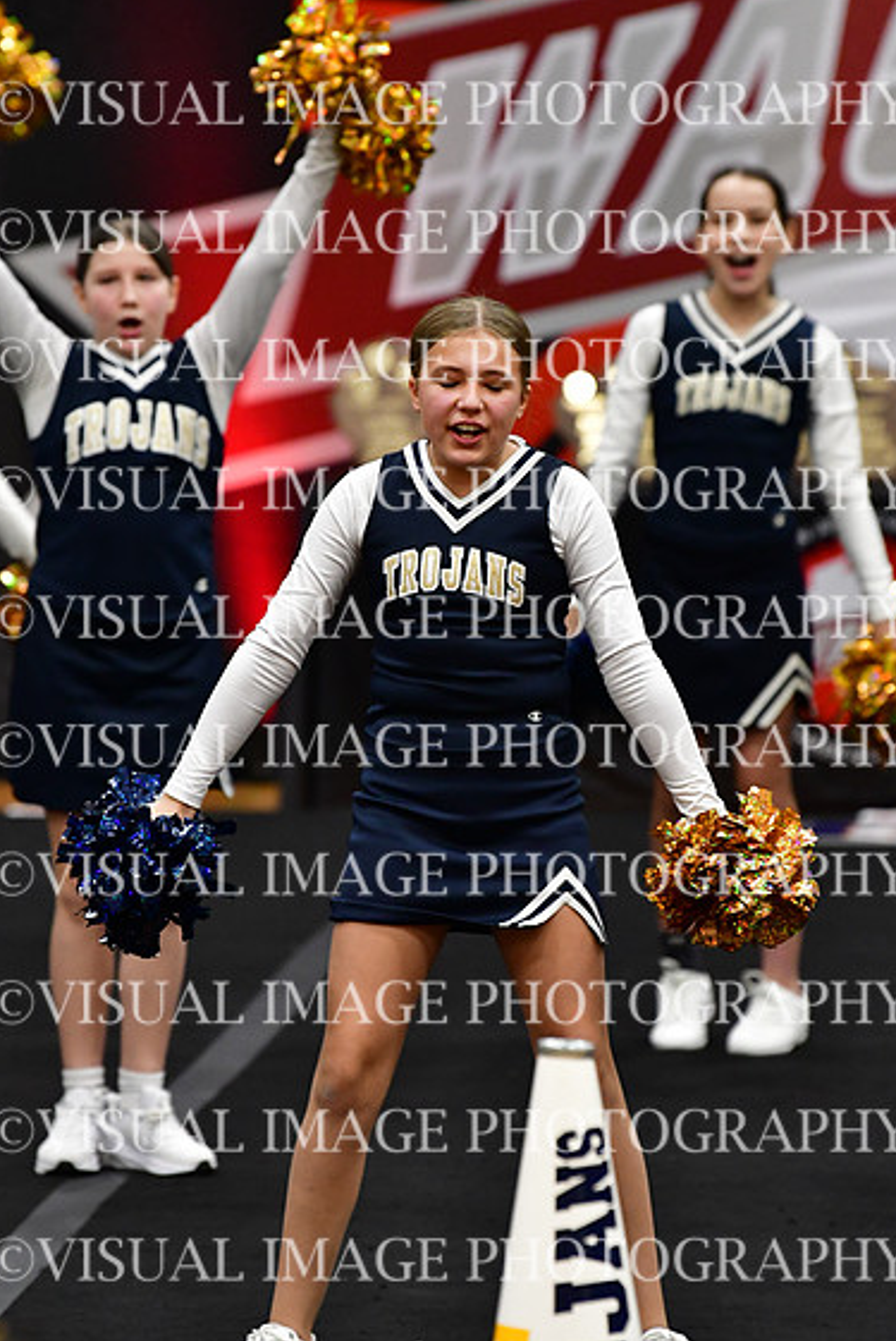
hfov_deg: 4.4
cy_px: 681
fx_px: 11551
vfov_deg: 6.6
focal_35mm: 310
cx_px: 450
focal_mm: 200
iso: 4000
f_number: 3.5
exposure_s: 1/500
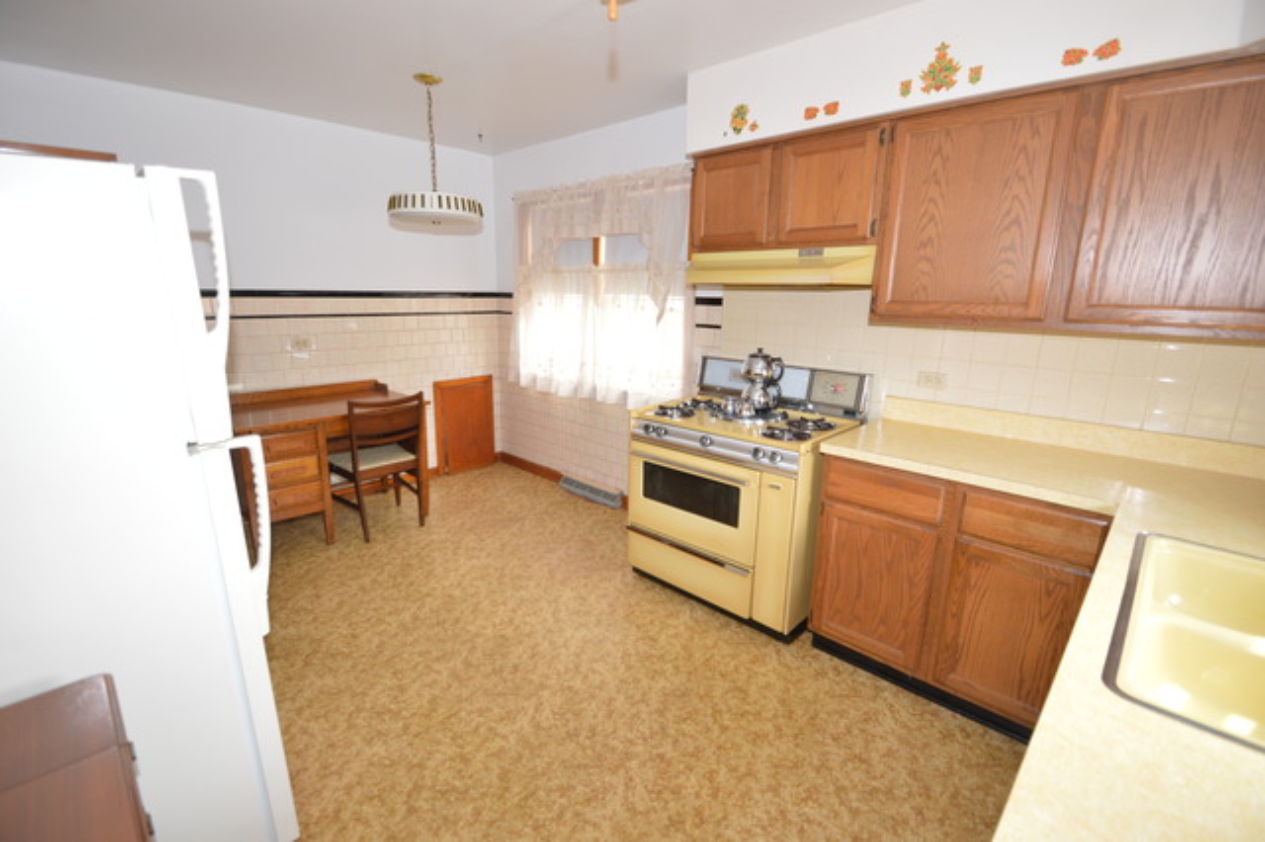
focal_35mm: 15
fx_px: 527
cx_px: 632
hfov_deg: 100.4
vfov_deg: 77.3
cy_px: 421
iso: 560
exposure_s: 1/60
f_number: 3.5
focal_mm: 10
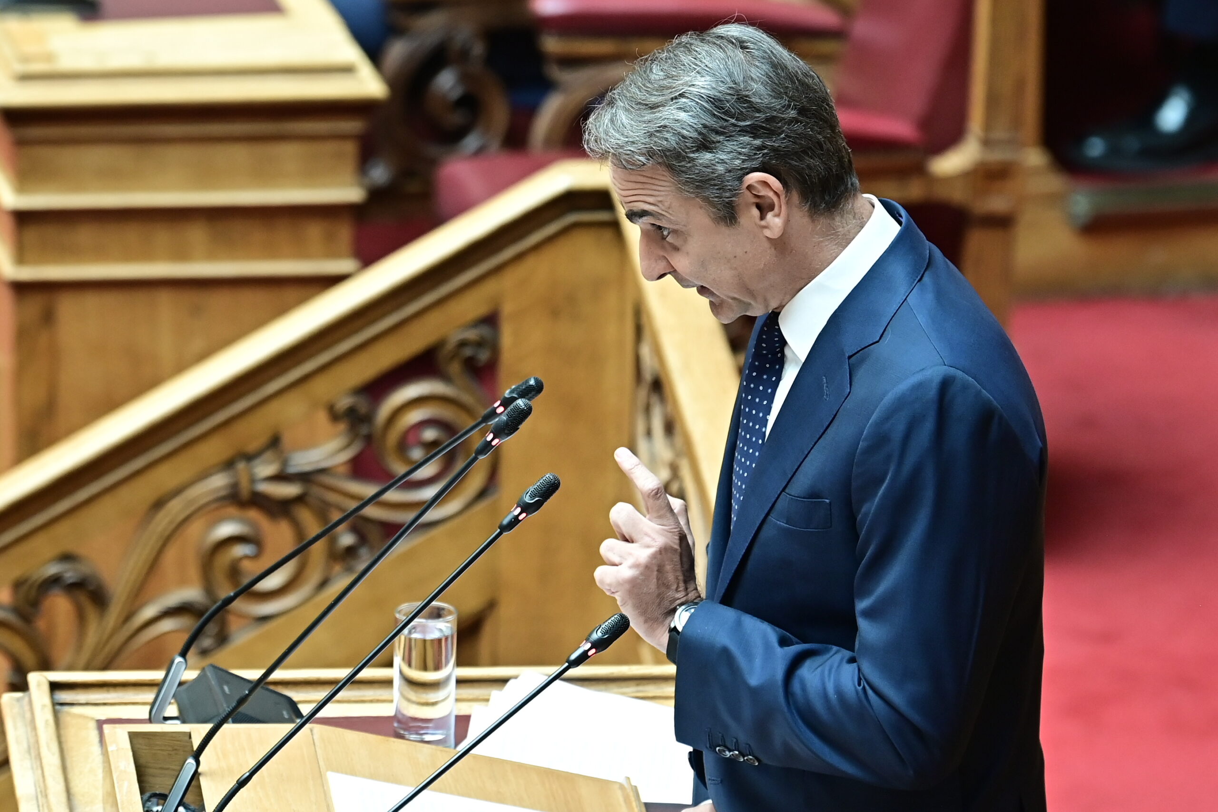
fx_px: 9642
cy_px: 406
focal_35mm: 285
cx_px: 609
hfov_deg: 7.2
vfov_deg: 4.8
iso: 640
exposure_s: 1/250
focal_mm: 190
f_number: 3.5
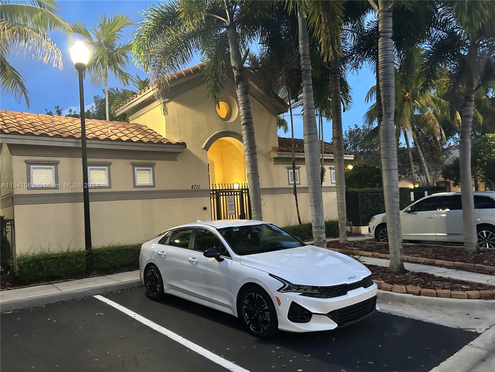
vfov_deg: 53.1
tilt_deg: +2.8
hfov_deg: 67.3
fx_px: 372
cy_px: 186
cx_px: 248
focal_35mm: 26
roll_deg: +3.1
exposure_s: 1/40
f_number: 1.5
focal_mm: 5.7
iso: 640
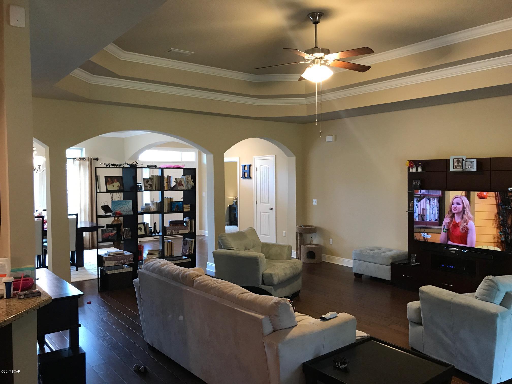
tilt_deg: -2.0
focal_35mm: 28
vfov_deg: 49.7
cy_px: 192
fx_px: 414
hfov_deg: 63.4
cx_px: 256
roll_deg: -0.4
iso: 80
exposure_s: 1/15
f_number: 1.8
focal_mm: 3.99
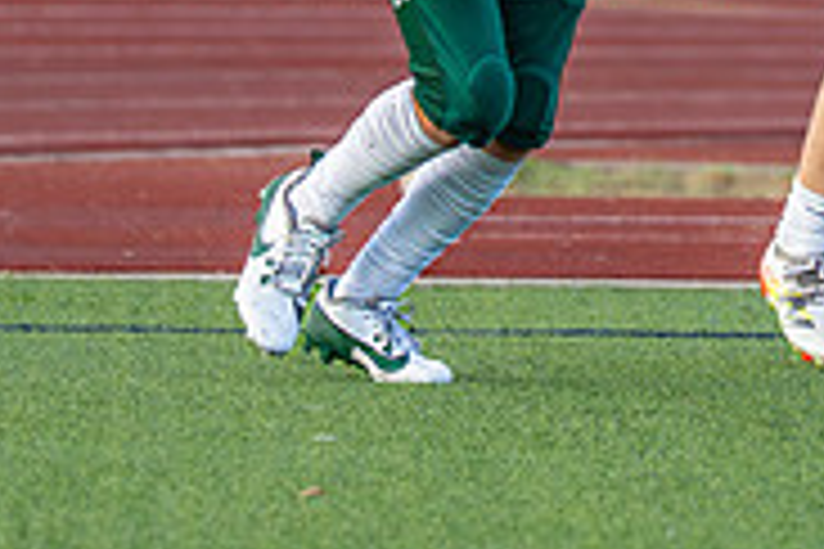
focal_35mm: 1087
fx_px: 24878
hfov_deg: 1.9
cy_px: -303
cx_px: 858
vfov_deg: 1.3
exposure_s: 1/1600
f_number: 2.8
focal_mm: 200
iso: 500
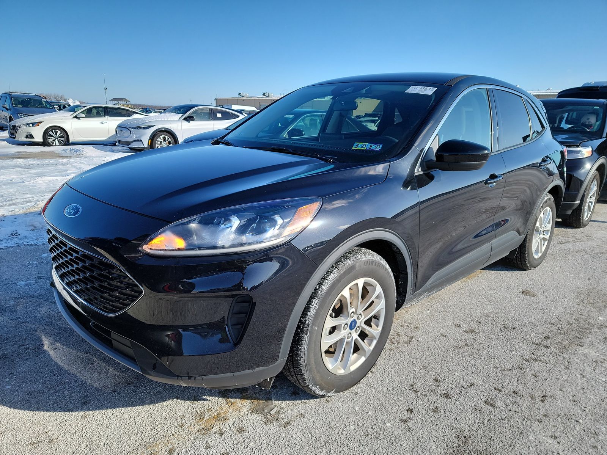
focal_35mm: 24
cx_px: 304
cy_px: 228
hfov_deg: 71.6
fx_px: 421
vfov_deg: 56.8
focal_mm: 6.7
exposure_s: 1/732
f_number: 1.8
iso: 50
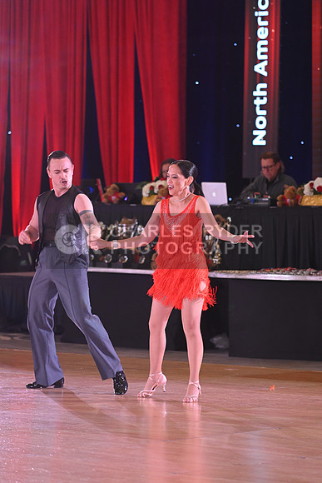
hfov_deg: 8.6
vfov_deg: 12.8
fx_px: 2145
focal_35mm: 160
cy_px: 242
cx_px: 161
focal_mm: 160
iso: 1600
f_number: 4.5
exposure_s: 1/200
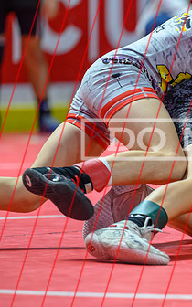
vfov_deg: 5.2
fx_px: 3407
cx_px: 286
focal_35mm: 407
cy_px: 180
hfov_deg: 3.2
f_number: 2.8
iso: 4000
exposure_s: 1/800
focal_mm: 185
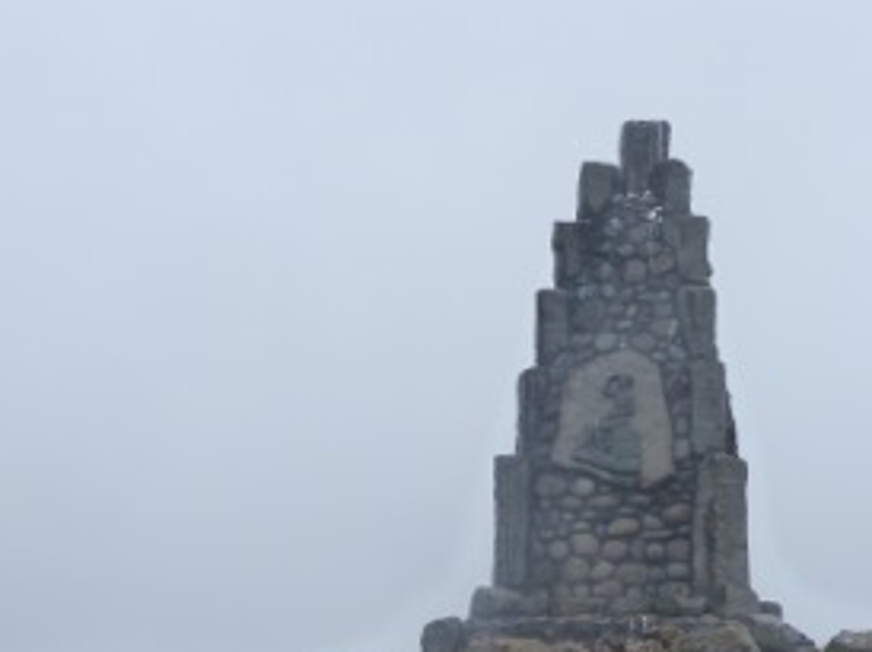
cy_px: 582
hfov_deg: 14.8
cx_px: 582
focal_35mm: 133
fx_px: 3347
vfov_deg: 11.1
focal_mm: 12.6
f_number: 4.5
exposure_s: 1/250
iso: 125
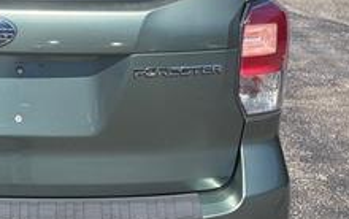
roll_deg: -0.6
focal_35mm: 80
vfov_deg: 16.1
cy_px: 11
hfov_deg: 24.6
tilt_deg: -12.2
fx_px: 762
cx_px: 0
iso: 50
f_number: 1.6
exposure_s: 1/3831
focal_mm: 5.96
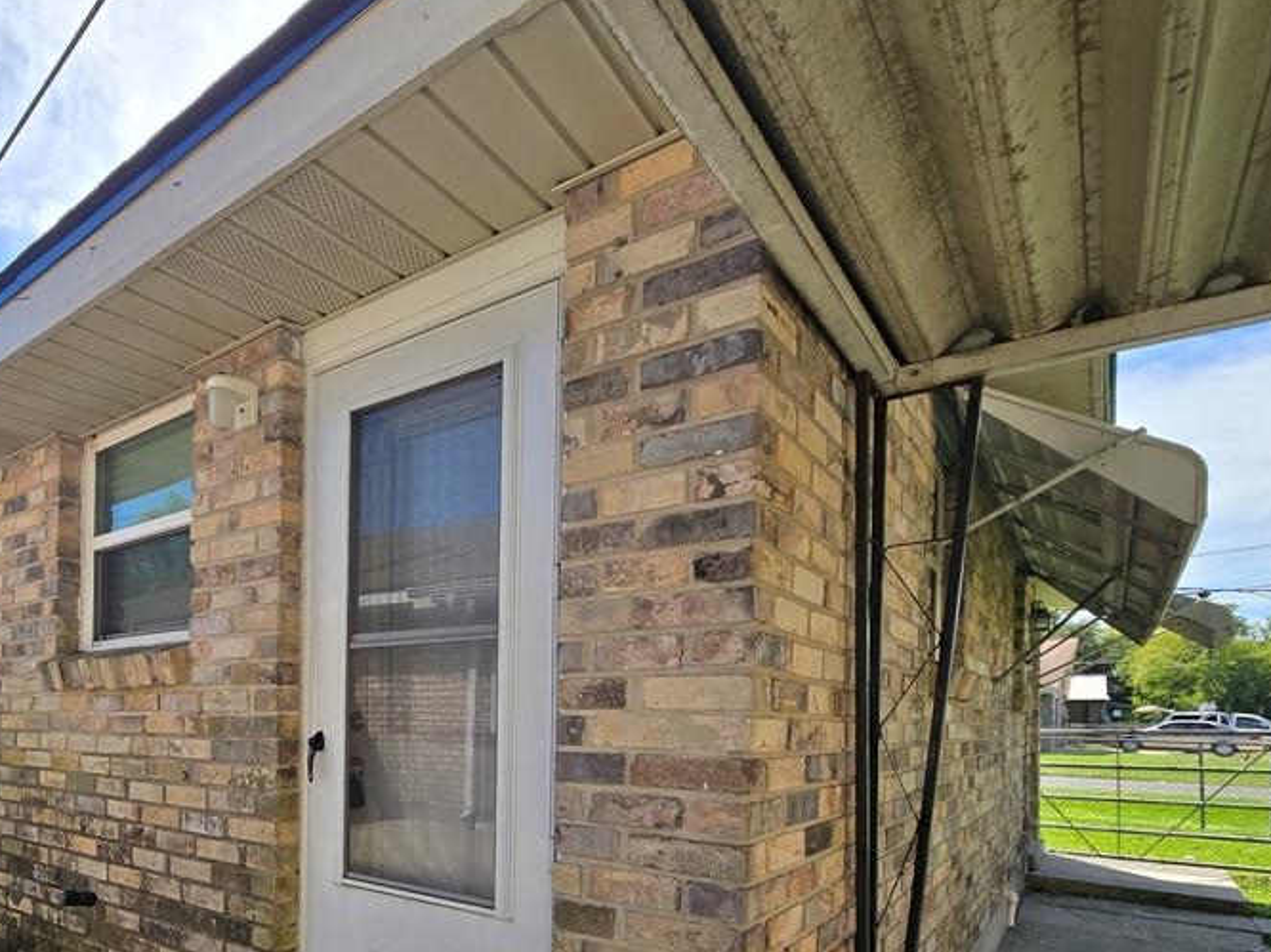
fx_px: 734
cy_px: 710
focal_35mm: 20
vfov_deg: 62.3
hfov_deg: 77.5
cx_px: 368
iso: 50
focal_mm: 2.2
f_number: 2.2
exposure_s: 1/1232
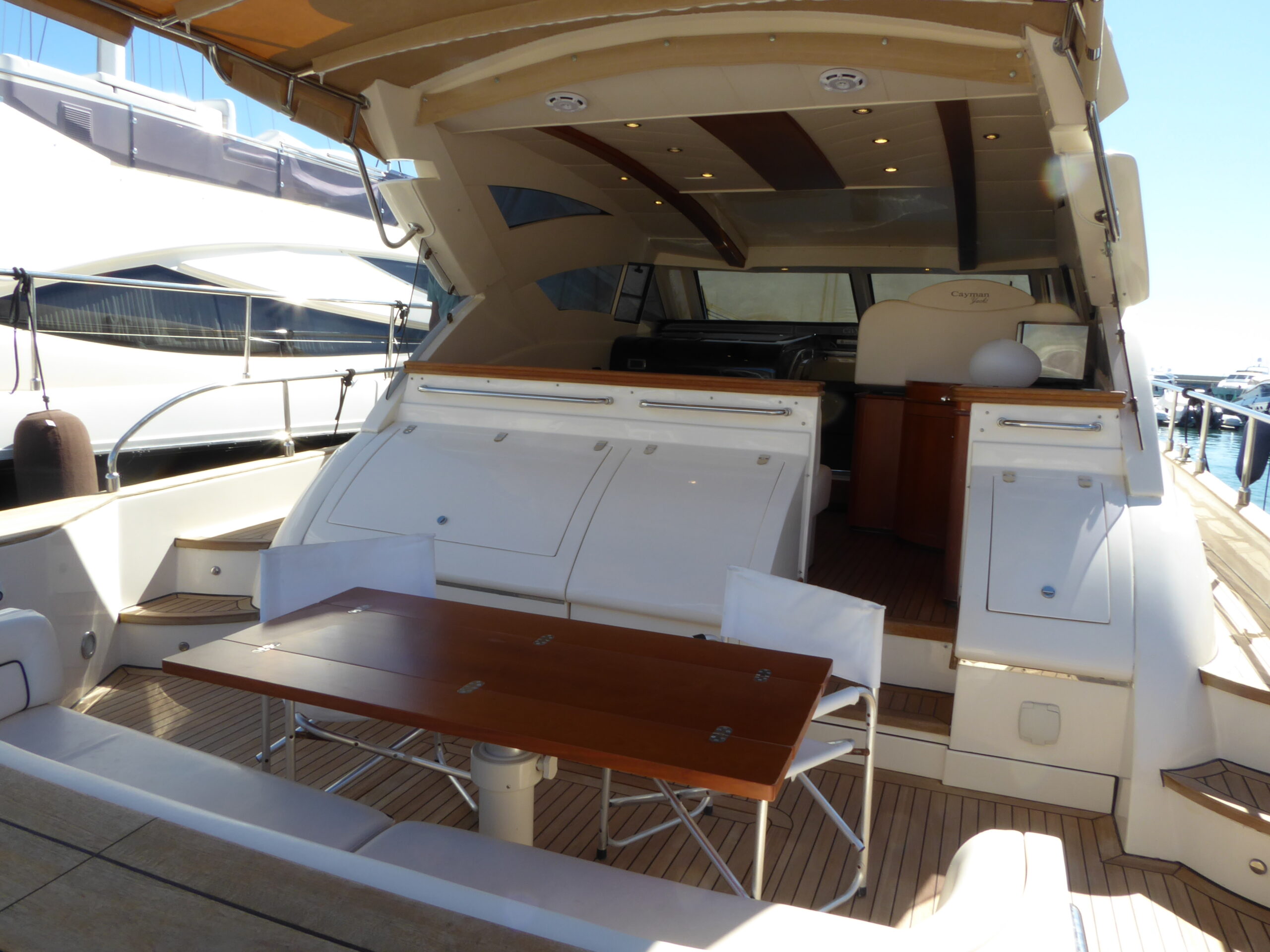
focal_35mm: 24
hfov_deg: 71.6
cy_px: 476
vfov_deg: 56.8
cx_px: 635
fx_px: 881
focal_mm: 4.3
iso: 80
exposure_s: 1/100
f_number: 8
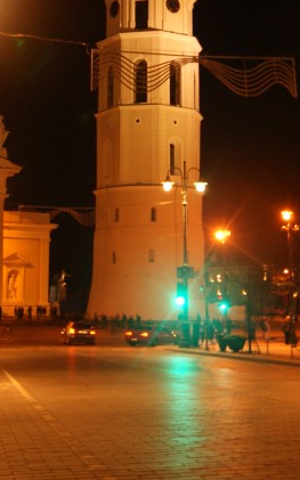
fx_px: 877
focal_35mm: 67
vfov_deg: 30.2
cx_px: 117
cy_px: 126
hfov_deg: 19.4
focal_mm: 18
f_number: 3.5
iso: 400
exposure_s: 1/2.5
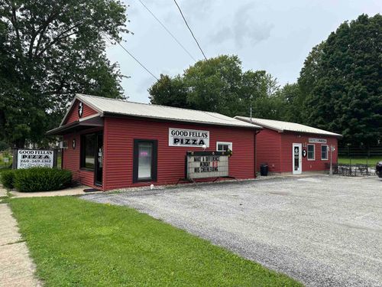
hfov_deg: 71.6
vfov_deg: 56.8
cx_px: 191
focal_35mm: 24
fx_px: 265
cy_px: 144
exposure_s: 1/3861
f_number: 1.78
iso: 80
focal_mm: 6.86
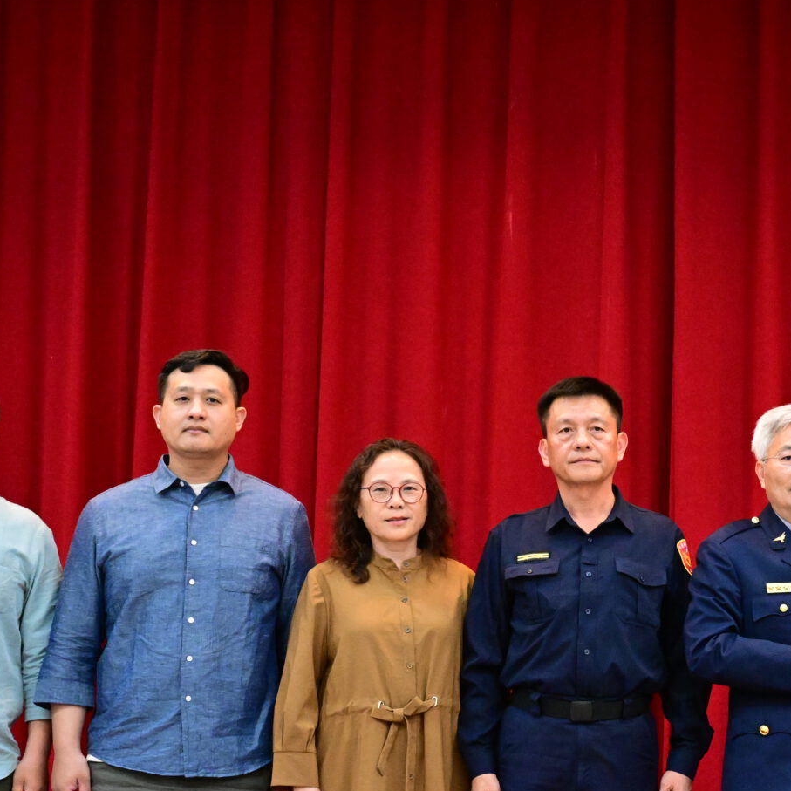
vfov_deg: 20.4
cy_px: 627
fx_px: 2172
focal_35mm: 84
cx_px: 797
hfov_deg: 20.0
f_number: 6.3
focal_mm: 35
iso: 8000
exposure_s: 1/160
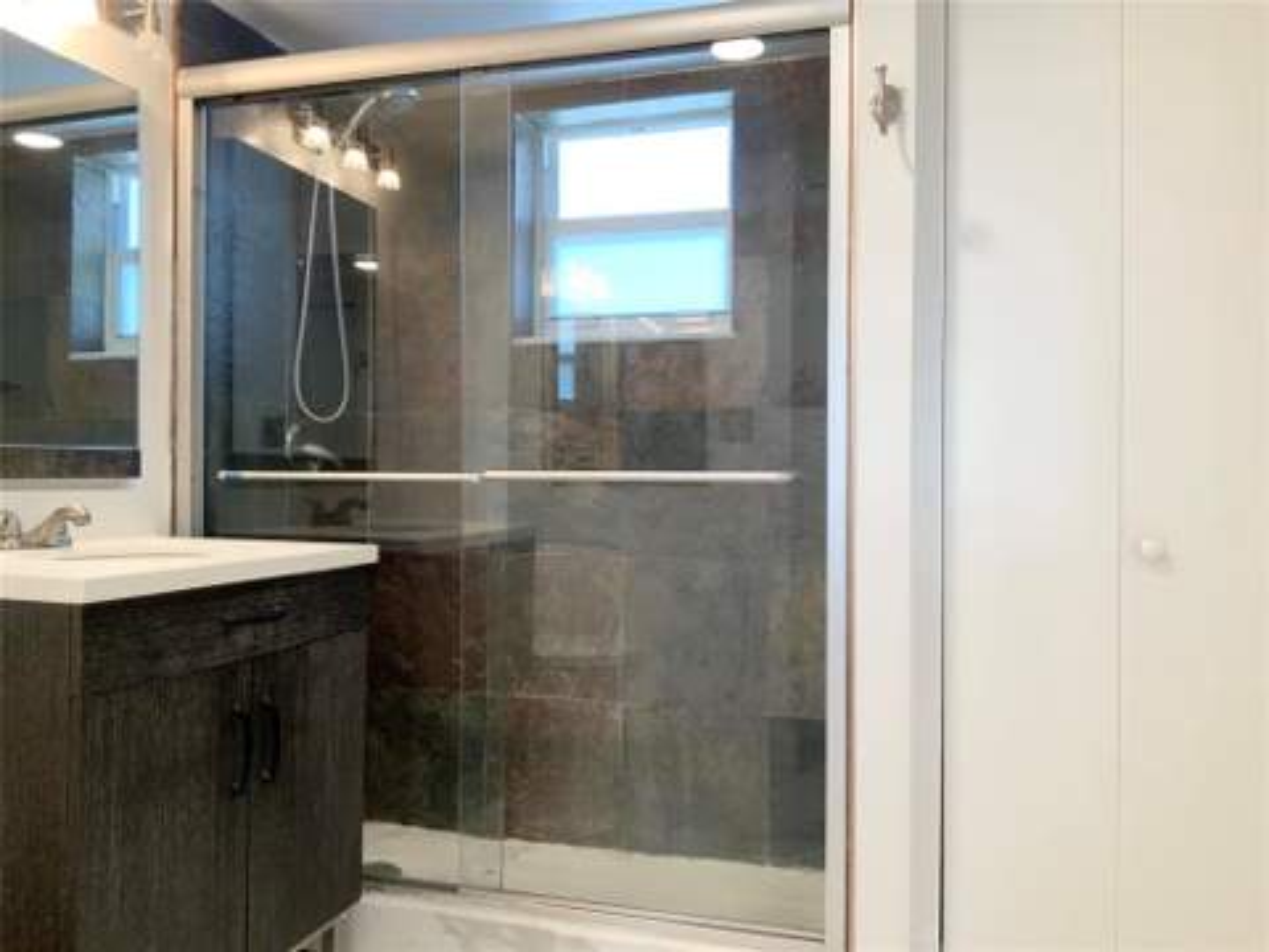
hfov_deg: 61.7
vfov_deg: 48.2
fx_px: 1063
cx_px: 634
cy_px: 476
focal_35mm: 29
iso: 50
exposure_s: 1/60
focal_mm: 3
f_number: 1.8
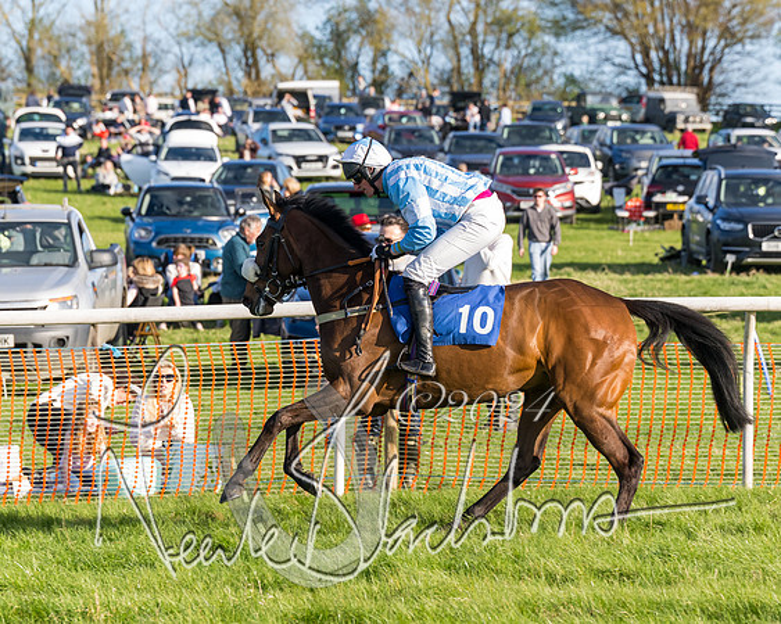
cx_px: 390
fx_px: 4689
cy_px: 337
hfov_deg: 9.5
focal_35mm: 203
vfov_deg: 7.6
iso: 400
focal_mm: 105
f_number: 4
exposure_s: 1/1600
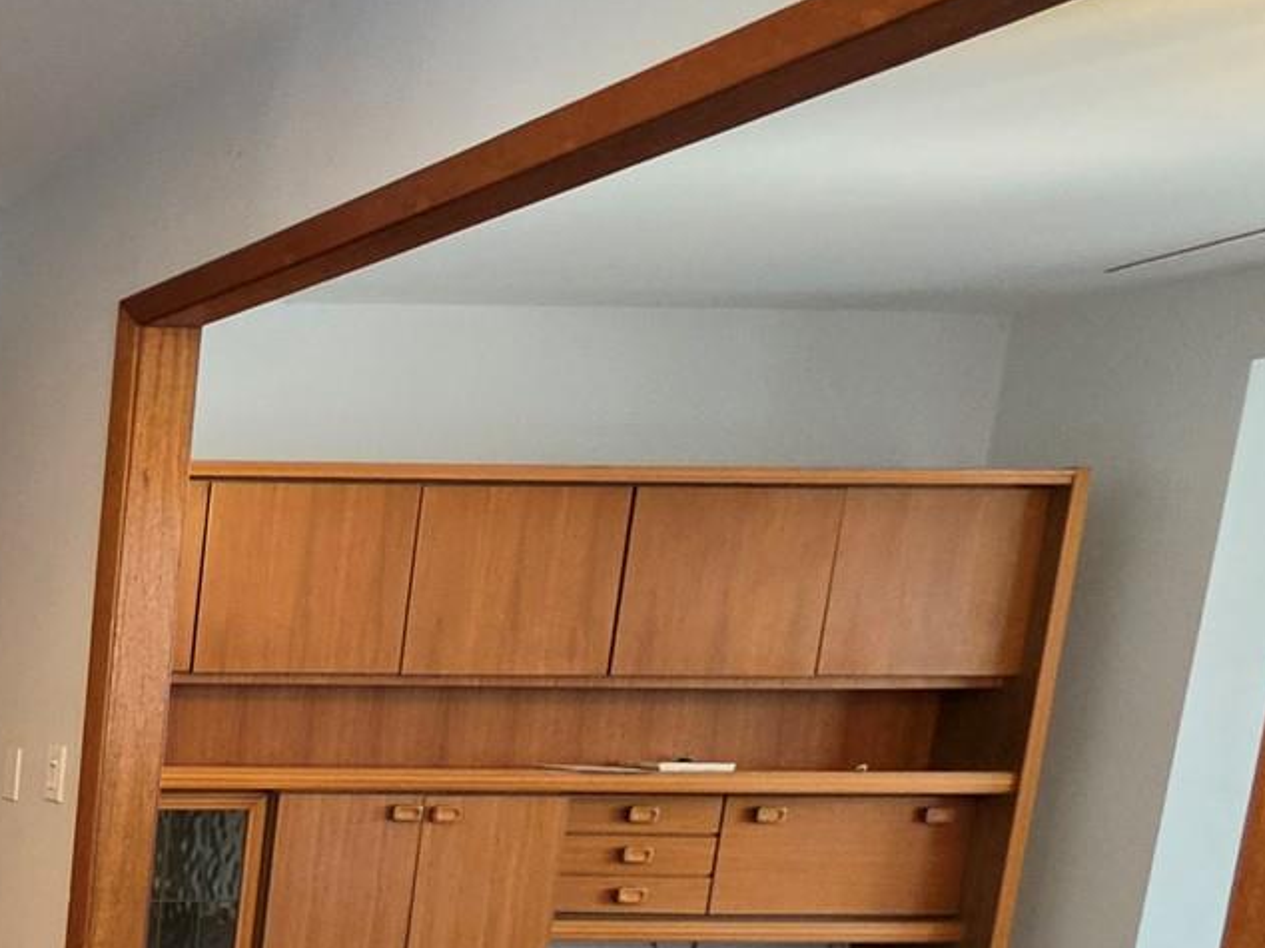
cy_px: 934
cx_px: -668
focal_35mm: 42
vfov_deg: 31.8
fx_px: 1534
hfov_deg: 28.0
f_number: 1.9
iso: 320
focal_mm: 2.2
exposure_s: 1/60
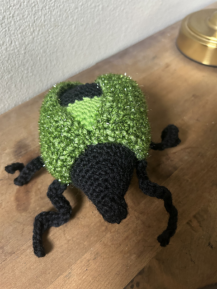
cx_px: 108
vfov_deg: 67.3
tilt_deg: -53.9
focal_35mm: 26
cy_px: 144
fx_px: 217
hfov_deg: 53.1
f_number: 1.5
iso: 500
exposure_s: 1/48
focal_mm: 5.7
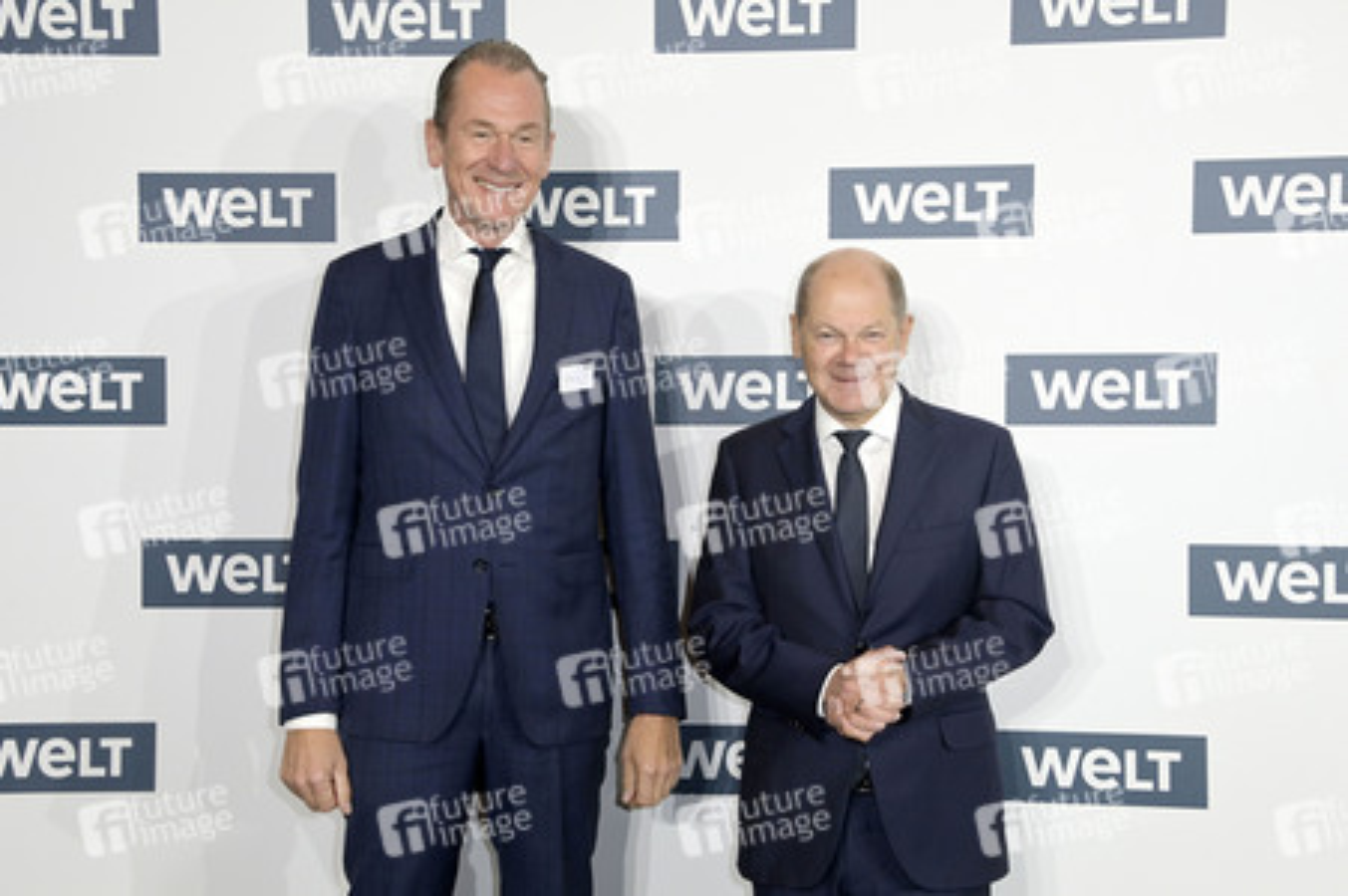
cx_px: 674
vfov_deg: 23.3
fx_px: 2170
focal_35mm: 58
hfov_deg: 34.5
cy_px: 448
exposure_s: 1/250
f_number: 7.1
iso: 2000
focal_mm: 58
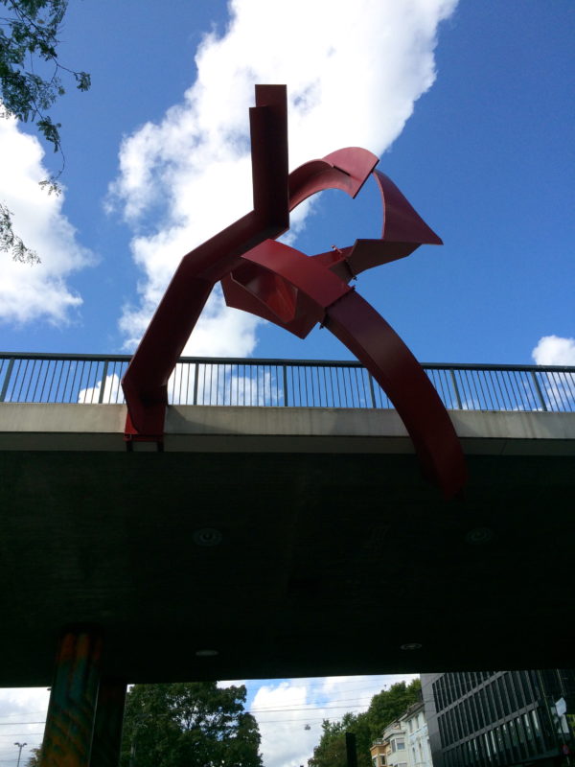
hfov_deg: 46.8
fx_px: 664
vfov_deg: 60.0
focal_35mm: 30
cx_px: 288
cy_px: 384
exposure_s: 1/2160
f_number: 2.2
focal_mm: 4.12
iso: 32
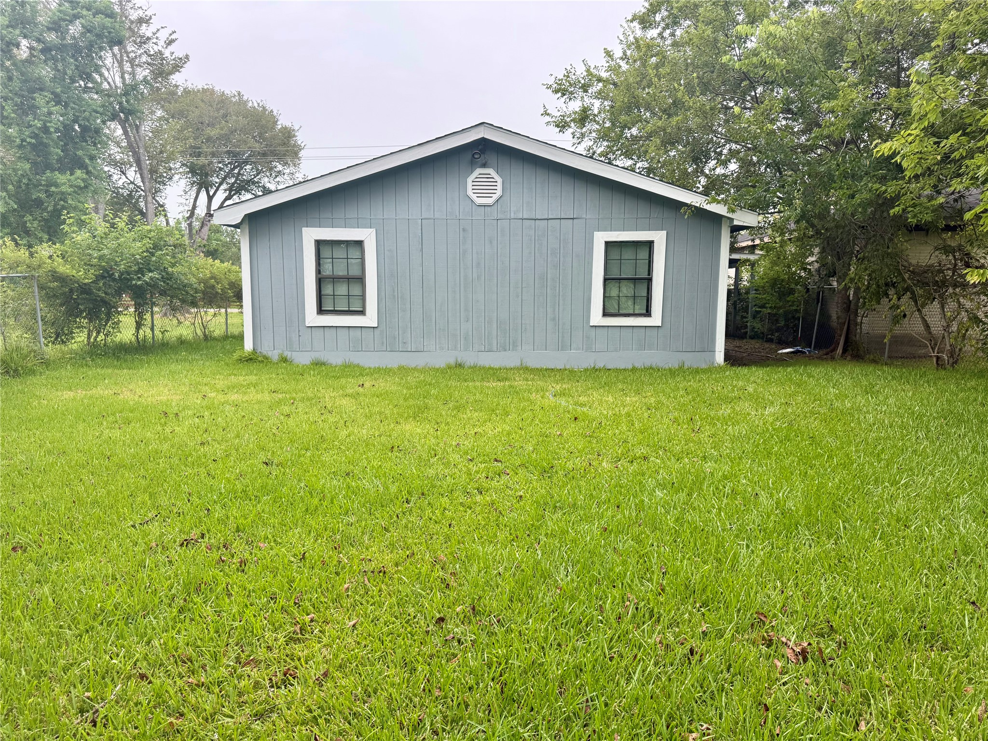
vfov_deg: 56.8
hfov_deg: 71.6
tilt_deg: -6.7
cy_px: 370
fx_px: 685
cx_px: 494
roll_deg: -0.4
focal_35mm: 24
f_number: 1.78
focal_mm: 6.76
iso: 100
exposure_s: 1/750
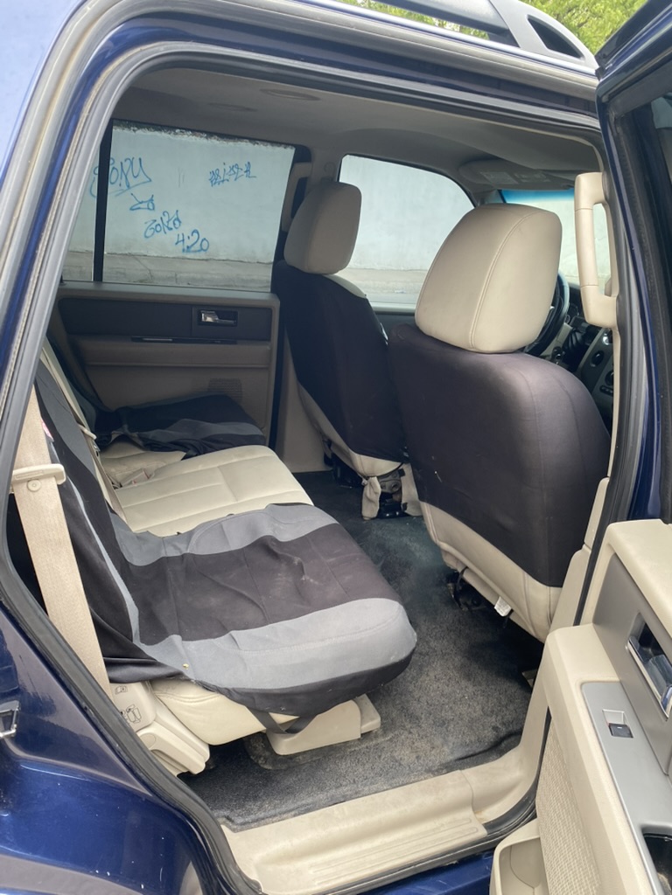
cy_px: 448
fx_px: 673
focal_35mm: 26
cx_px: 336
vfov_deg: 67.3
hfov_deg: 53.1
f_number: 1.8
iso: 100
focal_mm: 4.25
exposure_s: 1/121
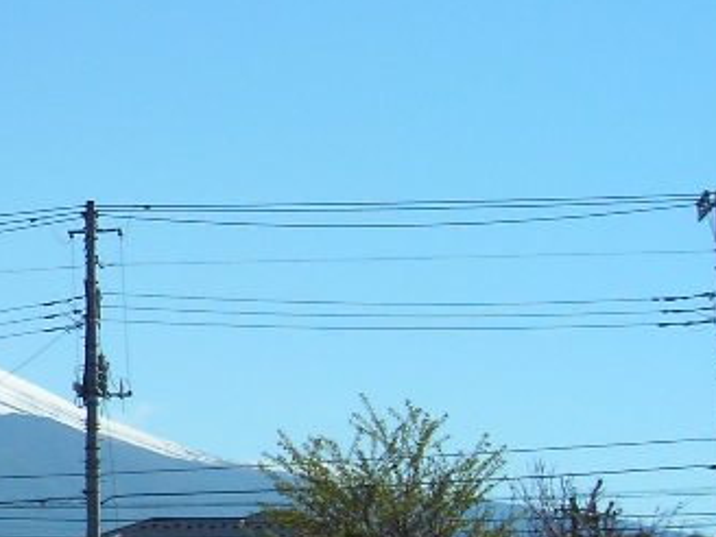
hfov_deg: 14.3
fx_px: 2648
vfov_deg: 11.6
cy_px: 371
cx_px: -371
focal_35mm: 128
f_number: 6.6
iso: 50
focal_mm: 6.8
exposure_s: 1/240
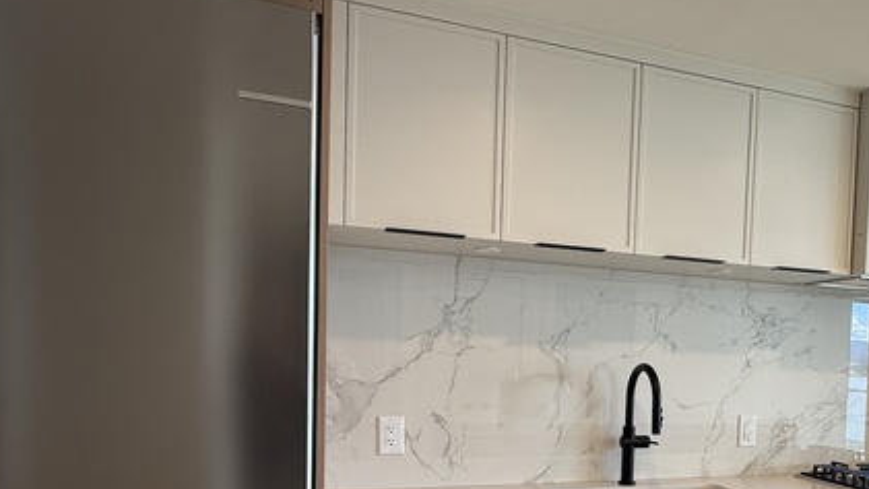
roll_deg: -1.9
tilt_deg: -2.6
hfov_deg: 64.6
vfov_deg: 38.7
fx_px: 668
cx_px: 570
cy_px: 390
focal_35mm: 29
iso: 80
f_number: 2.2
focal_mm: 2.22
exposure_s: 1/99
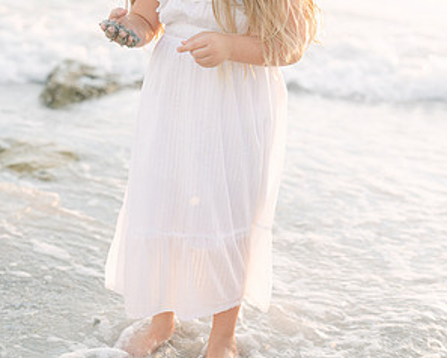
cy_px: 98
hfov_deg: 26.8
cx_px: 224
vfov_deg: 21.4
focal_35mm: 71
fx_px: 940
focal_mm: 50
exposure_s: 1/500
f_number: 2.5
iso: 320
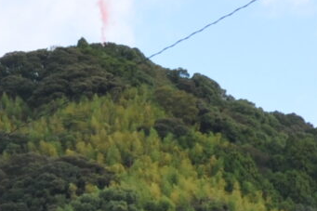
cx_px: -58
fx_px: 2673
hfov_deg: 6.7
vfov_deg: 4.4
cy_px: 444
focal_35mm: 304
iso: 200
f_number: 11
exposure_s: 1/125
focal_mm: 27
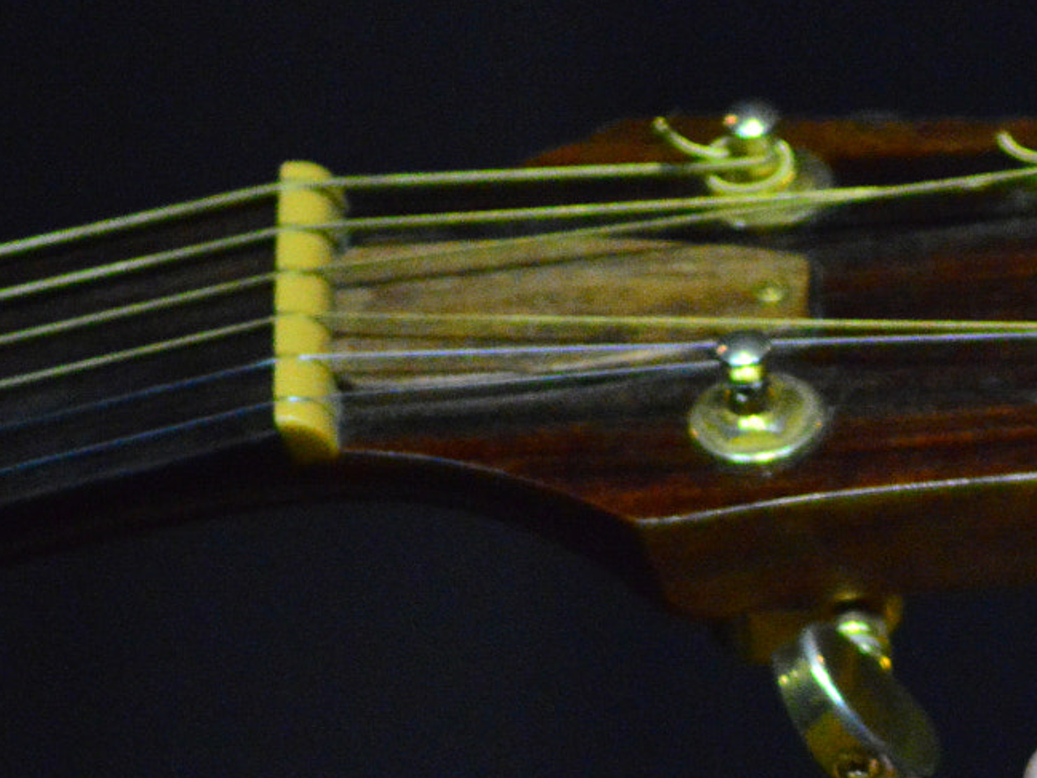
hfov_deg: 2.5
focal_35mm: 782
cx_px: 1181
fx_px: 23431
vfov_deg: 1.9
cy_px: 778
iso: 6400
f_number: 4.8
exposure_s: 1/50
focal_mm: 220
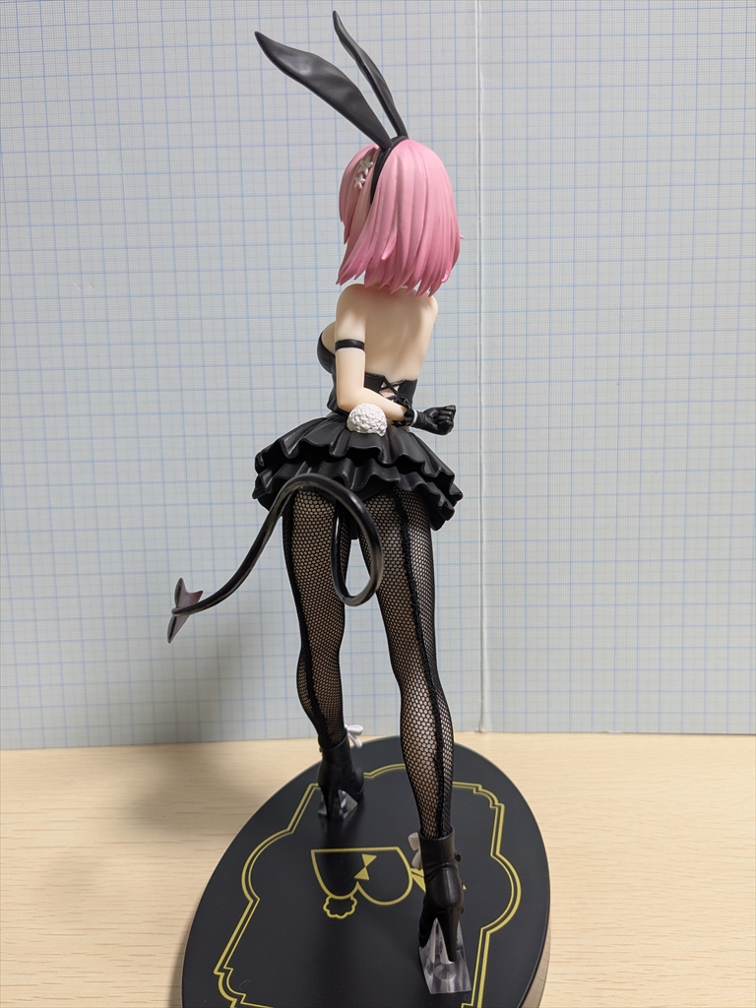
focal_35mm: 27
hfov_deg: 51.4
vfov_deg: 65.3
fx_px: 786
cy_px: 504
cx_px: 378
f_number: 1.73
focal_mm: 4.38
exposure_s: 1/24
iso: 70
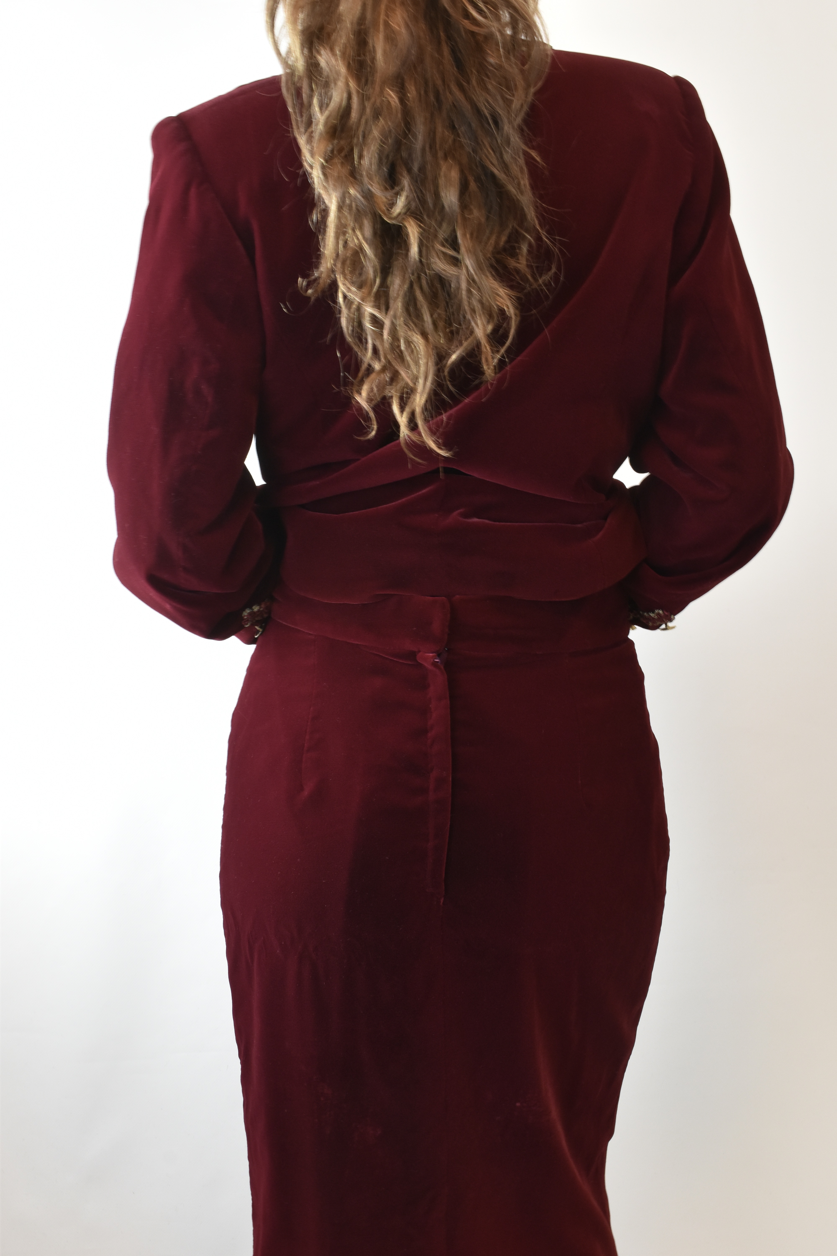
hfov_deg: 28.9
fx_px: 1622
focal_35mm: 46
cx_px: 418
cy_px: 628
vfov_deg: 42.3
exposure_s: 1/25
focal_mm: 31
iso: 1000
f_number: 13
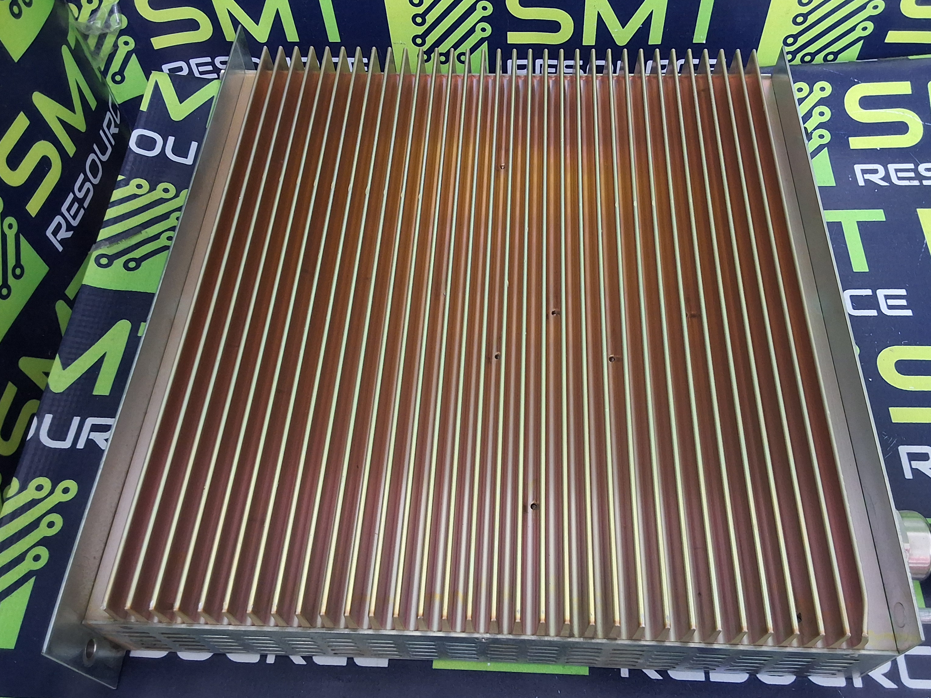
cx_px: 484
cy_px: 371
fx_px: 807
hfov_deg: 59.9
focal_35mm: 30
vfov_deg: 46.8
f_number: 1.9
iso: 320
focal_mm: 2.91
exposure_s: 1/24
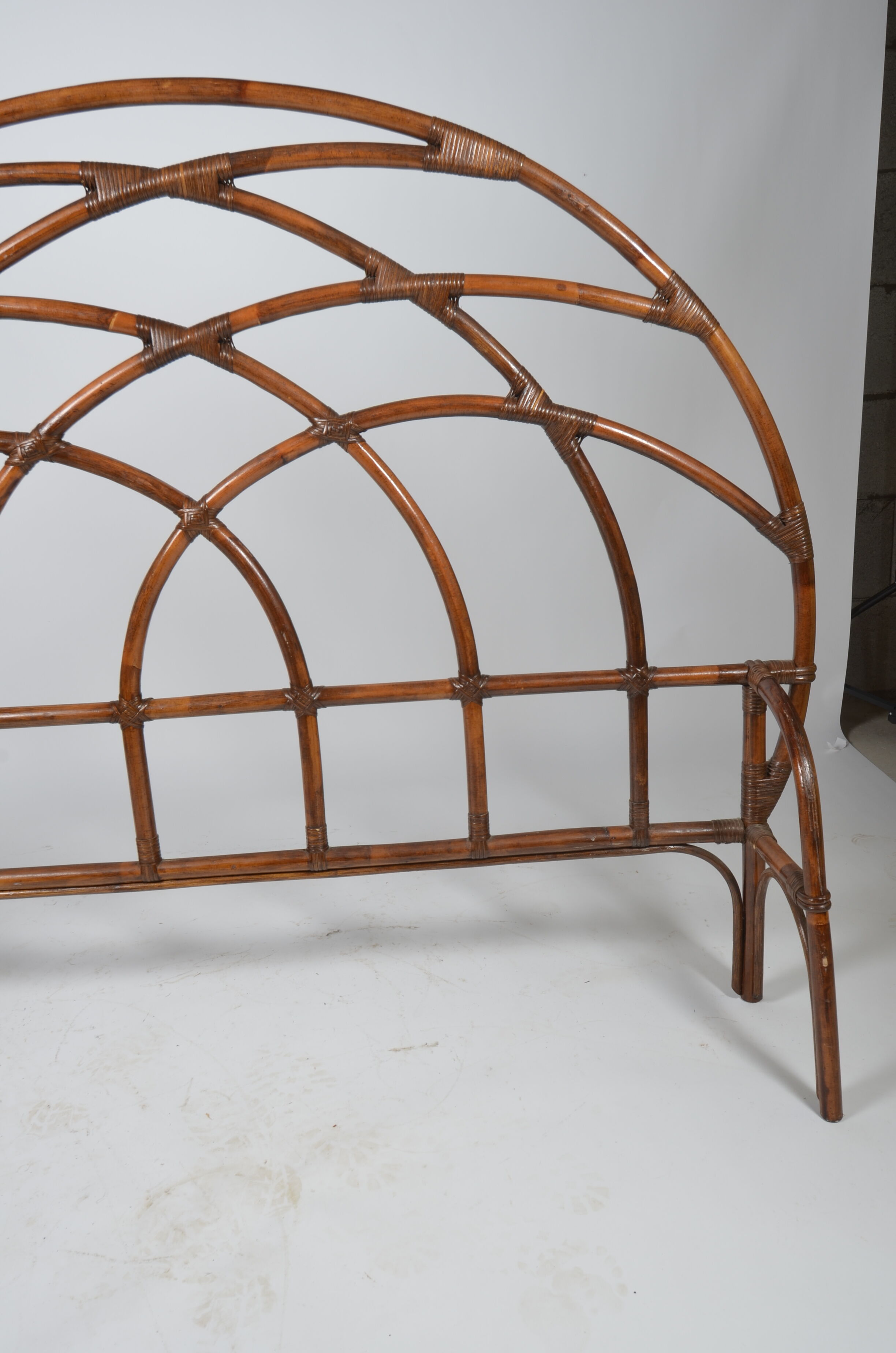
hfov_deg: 43.4
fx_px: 1125
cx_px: 448
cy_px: 676
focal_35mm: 30
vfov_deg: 62.0
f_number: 11
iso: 100
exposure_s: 1/125
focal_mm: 20
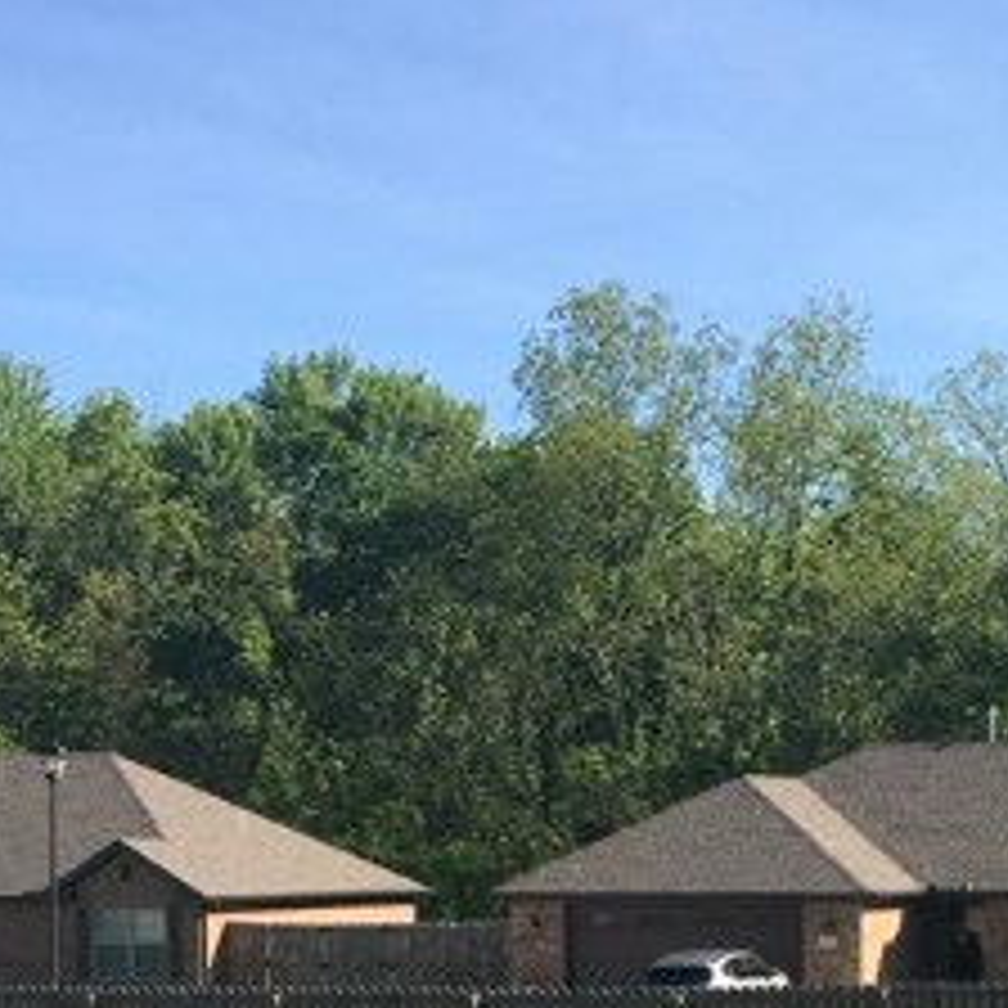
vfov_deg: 18.8
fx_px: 2899
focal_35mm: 88
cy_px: 1179
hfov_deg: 19.6
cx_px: 693
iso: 25
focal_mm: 4.15
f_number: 2.2
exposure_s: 1/1166
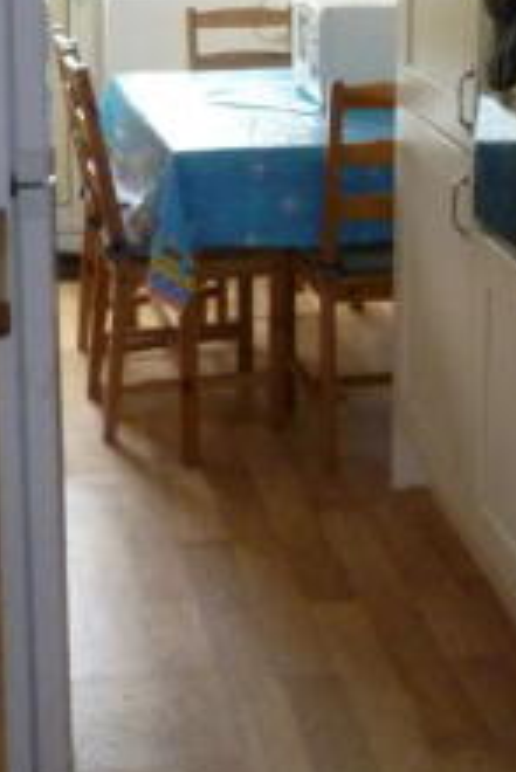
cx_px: 416
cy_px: 100
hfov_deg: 17.6
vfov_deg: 25.6
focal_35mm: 77
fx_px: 1653
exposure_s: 1/60
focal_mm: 5
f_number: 2.8
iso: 400
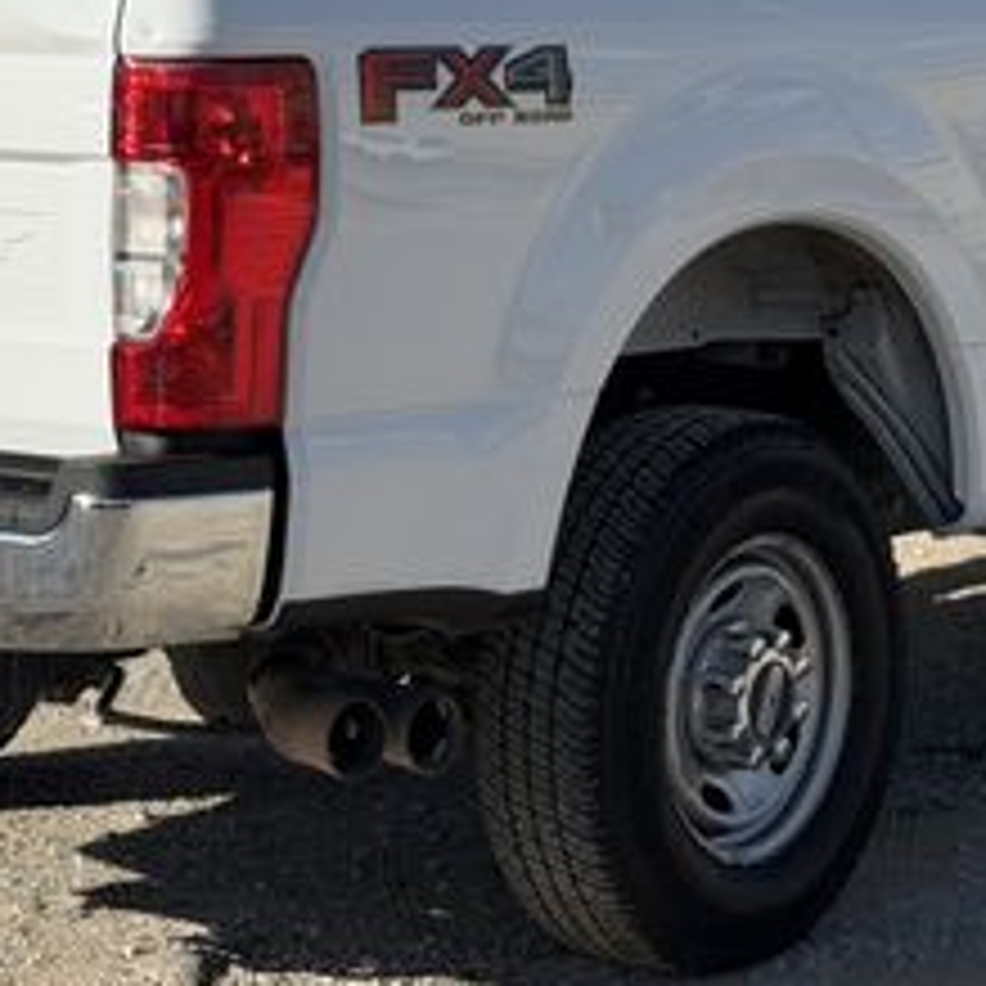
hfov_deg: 14.1
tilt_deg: -4.8
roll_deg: +2.3
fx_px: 3996
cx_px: 599
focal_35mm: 124
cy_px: 198
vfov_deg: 14.0
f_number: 1.78
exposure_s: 1/6536
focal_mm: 6.76
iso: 64
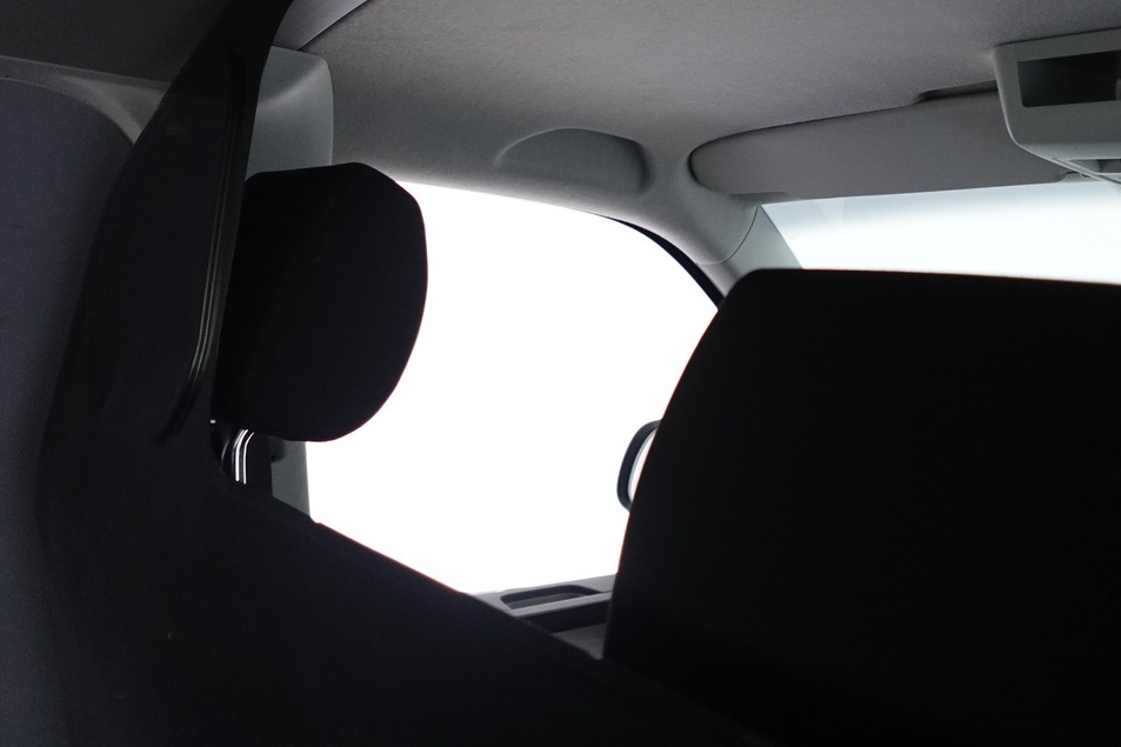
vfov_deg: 38.5
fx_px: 1058
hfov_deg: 54.8
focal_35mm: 34
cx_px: 735
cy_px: 256
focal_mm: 7.6
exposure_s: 1/80
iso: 1000
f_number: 2
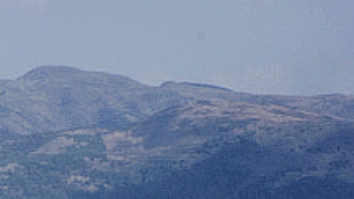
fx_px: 5791
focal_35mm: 617
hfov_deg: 3.4
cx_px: -945
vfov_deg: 2.0
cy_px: 595
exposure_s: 1/80
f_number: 22
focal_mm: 80
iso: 200
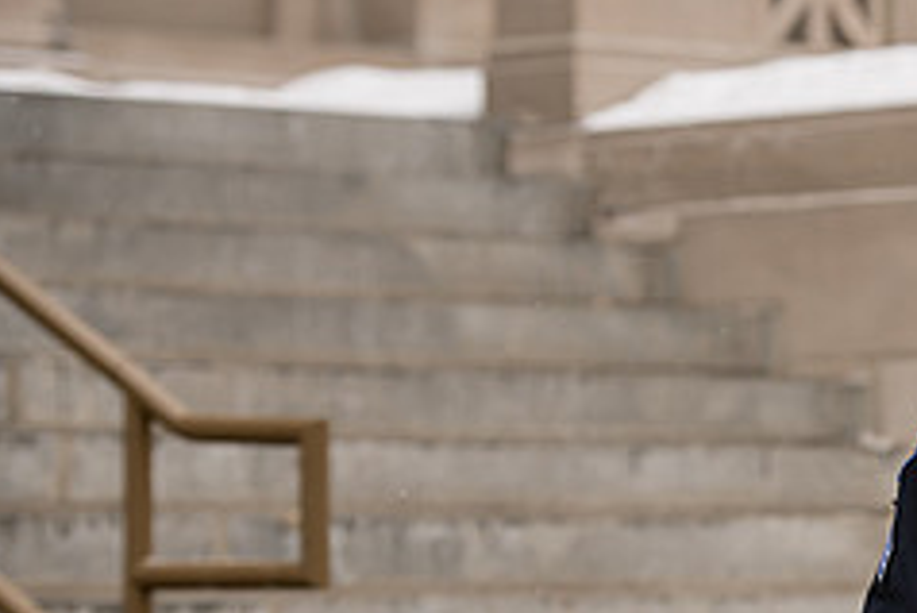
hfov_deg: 7.6
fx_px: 6830
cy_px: 611
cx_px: 1067
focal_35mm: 268
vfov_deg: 5.1
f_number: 4
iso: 125
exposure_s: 1/500
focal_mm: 110
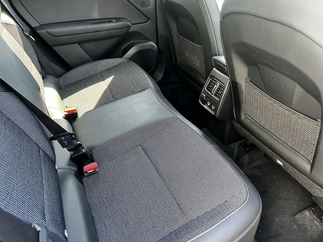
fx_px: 243
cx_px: 162
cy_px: 121
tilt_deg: -28.0
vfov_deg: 53.1
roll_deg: -3.1
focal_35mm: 26
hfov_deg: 67.3
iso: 160
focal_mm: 5.7
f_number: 1.5
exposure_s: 1/60
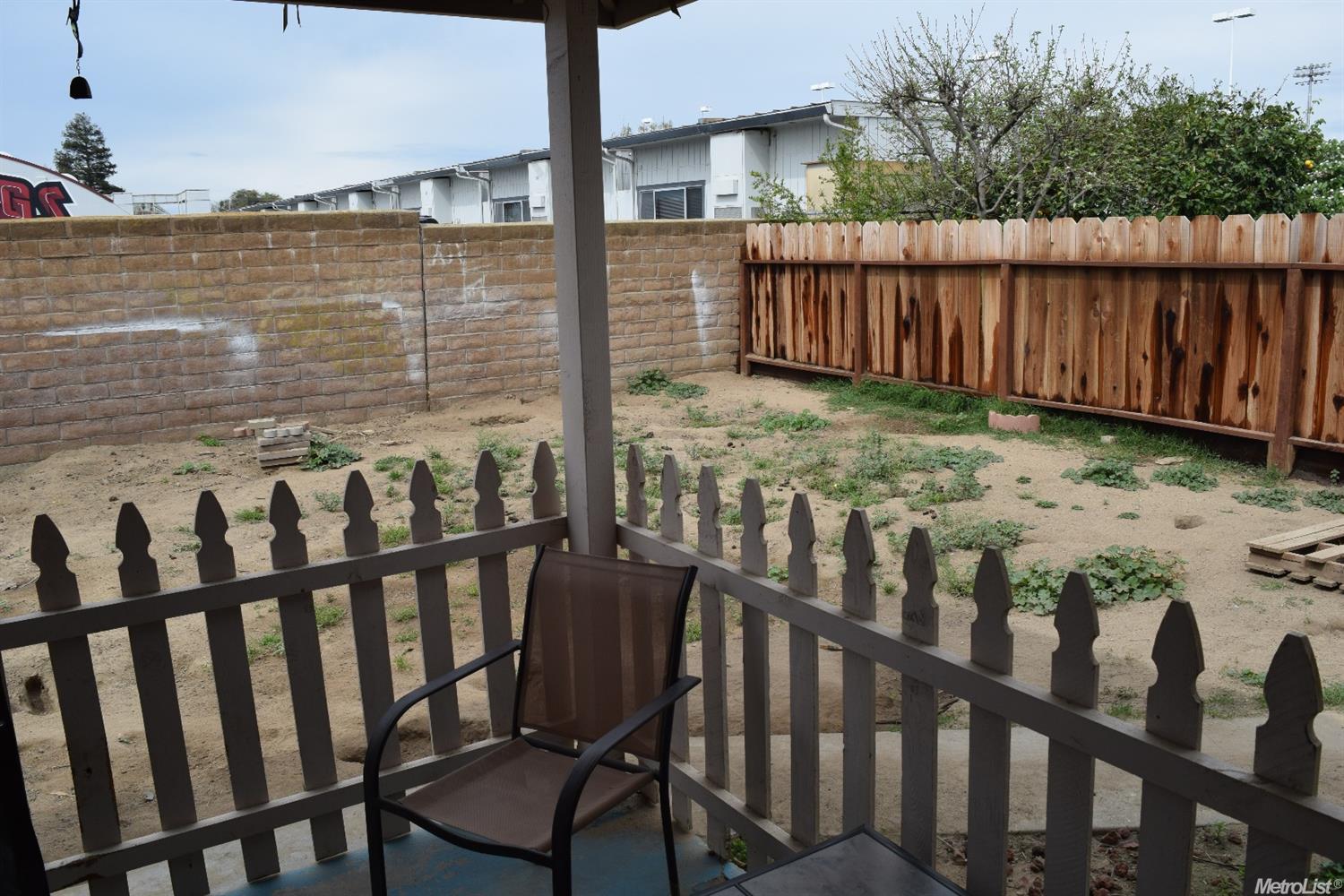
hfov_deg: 67.4
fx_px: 1008
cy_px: 448
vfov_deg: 47.9
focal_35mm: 27
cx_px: 672
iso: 200
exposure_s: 1/400
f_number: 9
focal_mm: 18
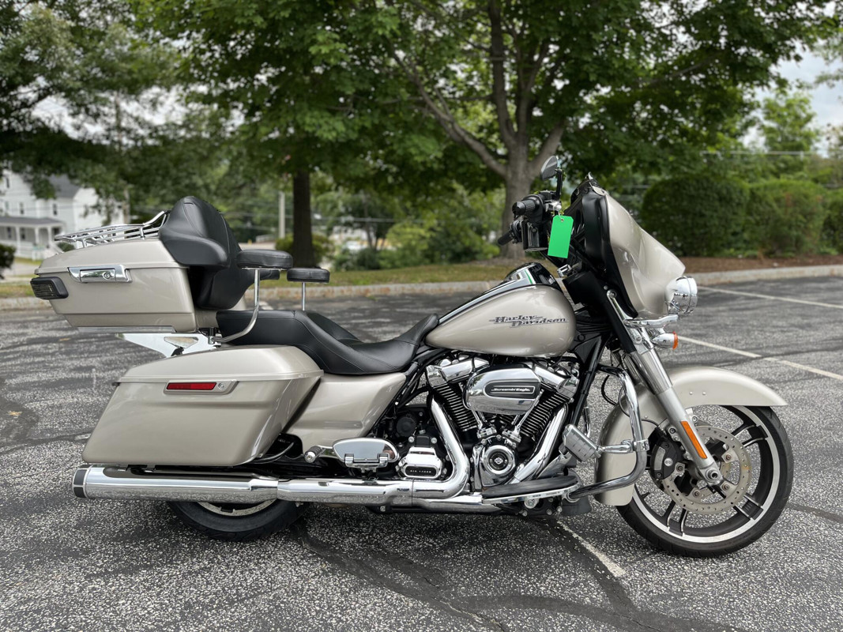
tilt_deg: -13.0
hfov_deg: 67.3
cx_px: 422
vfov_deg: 53.1
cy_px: 316
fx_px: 633
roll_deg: -1.8
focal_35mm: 26
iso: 50
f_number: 1.6
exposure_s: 1/452
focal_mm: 5.1
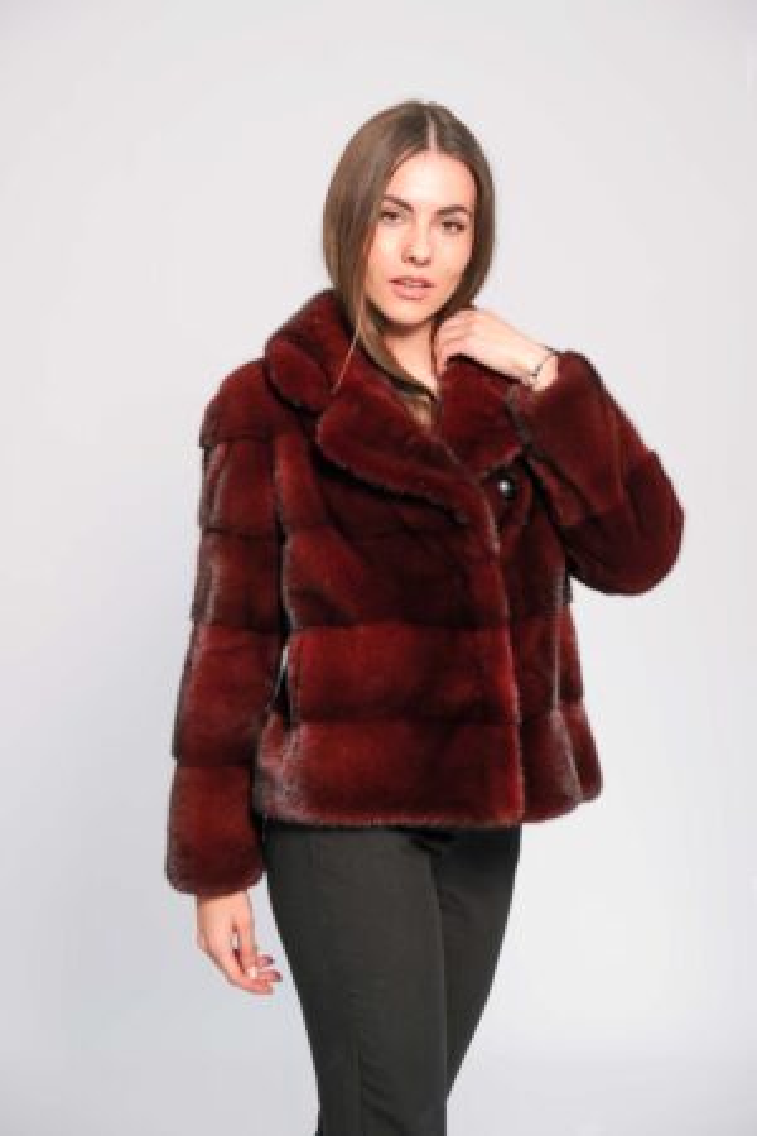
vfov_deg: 27.7
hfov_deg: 18.7
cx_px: 378
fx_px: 2302
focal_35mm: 73
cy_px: 568
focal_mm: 48.5
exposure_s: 1/100
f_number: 4
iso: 125
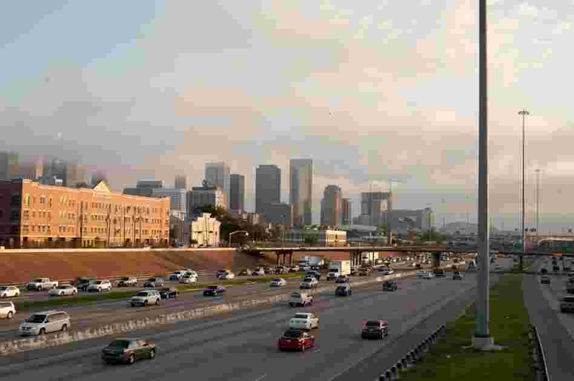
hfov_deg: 39.6
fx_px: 796
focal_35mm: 50
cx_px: 287
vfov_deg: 26.9
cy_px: 190
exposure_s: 1/320
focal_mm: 50
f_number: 8
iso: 200
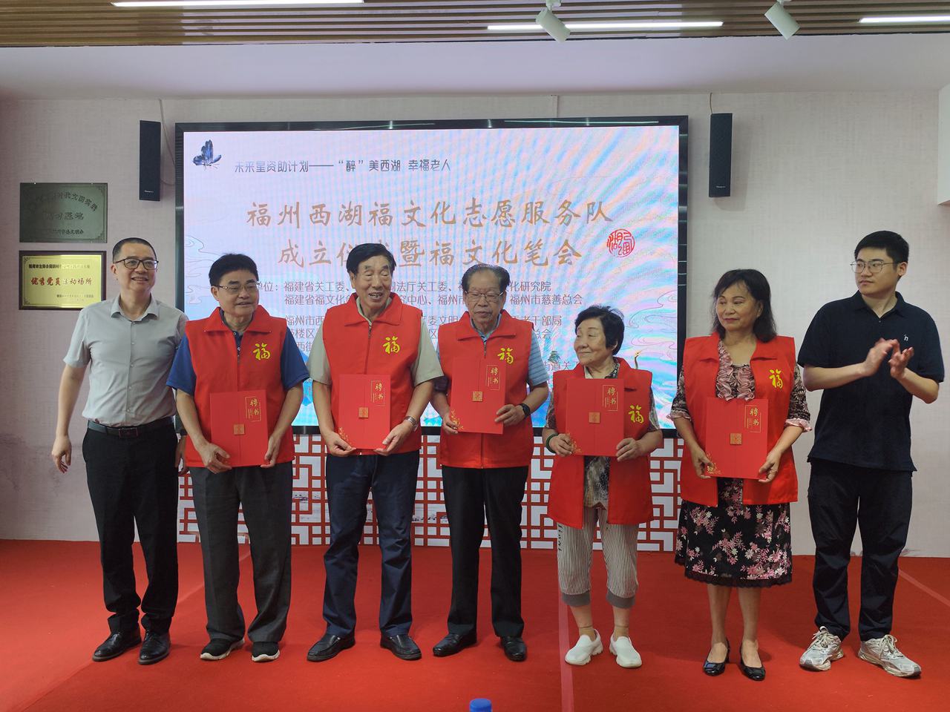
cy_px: 356
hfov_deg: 60.0
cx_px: 475
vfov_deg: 46.8
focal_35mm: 30
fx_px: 823
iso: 100
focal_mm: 6.14
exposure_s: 1/50
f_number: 1.65
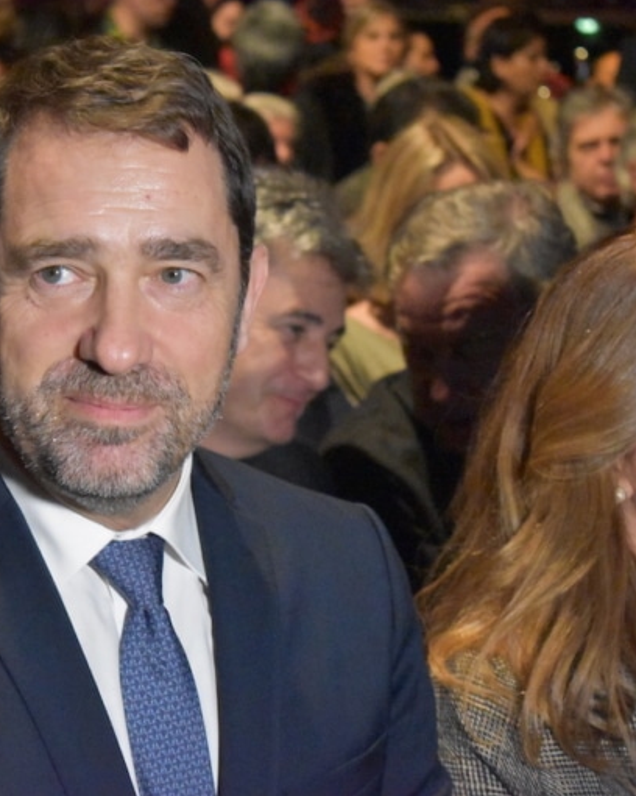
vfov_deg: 16.5
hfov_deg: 13.1
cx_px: 114
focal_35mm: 117
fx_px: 2746
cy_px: 398
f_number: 5.6
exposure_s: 1/100
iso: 12800
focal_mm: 55
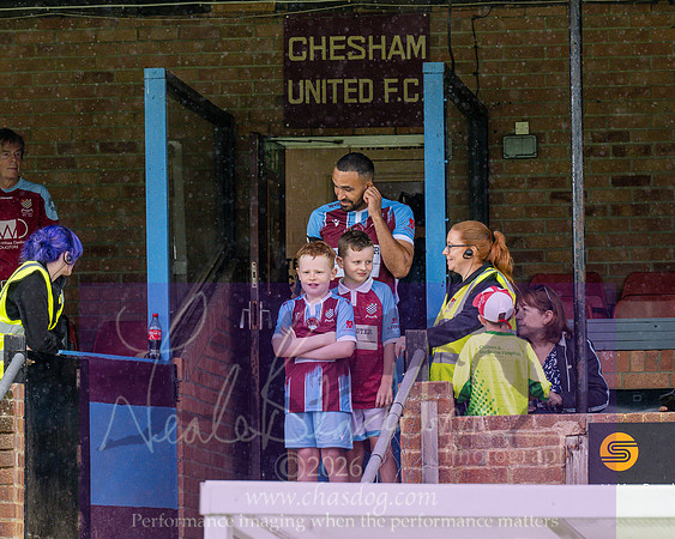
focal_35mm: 261
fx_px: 5220
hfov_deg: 7.4
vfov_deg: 5.9
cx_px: 349
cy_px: 270
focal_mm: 155
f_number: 5
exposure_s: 1/800
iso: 800
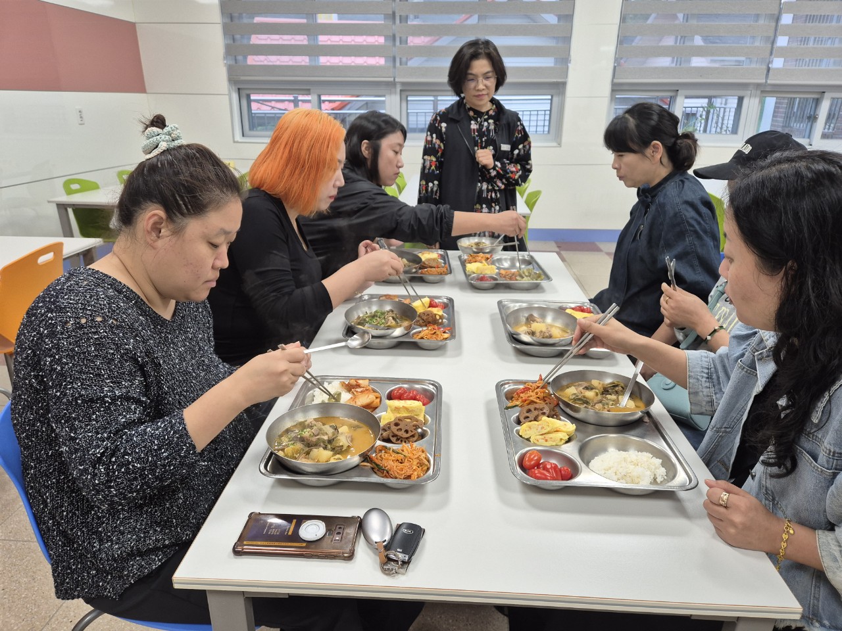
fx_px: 559
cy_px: 316
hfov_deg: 73.9
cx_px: 421
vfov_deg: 58.9
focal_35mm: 23
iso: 160
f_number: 1.8
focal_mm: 5.4
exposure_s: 1/120
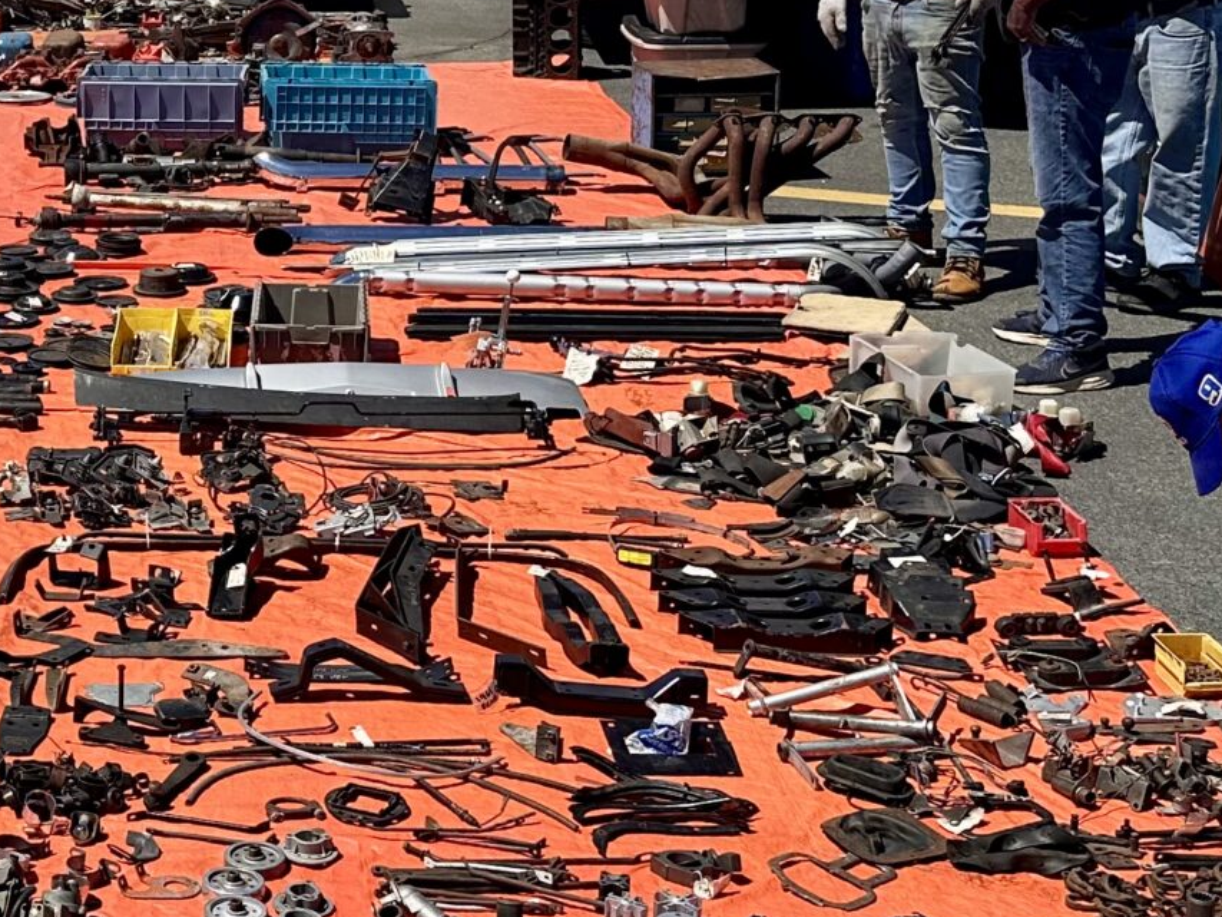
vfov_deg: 20.2
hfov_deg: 25.4
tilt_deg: -10.8
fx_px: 2542
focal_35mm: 72
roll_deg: +2.9
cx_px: -53
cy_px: 148
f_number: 1.78
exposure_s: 1/5848
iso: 80
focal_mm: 6.86
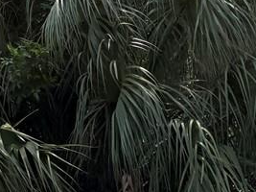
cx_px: -266
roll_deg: -2.0
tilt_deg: +10.9
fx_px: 1153
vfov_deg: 9.3
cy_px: -75
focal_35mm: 156
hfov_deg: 11.4
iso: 50
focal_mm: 5.96
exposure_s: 1/2865
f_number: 1.6
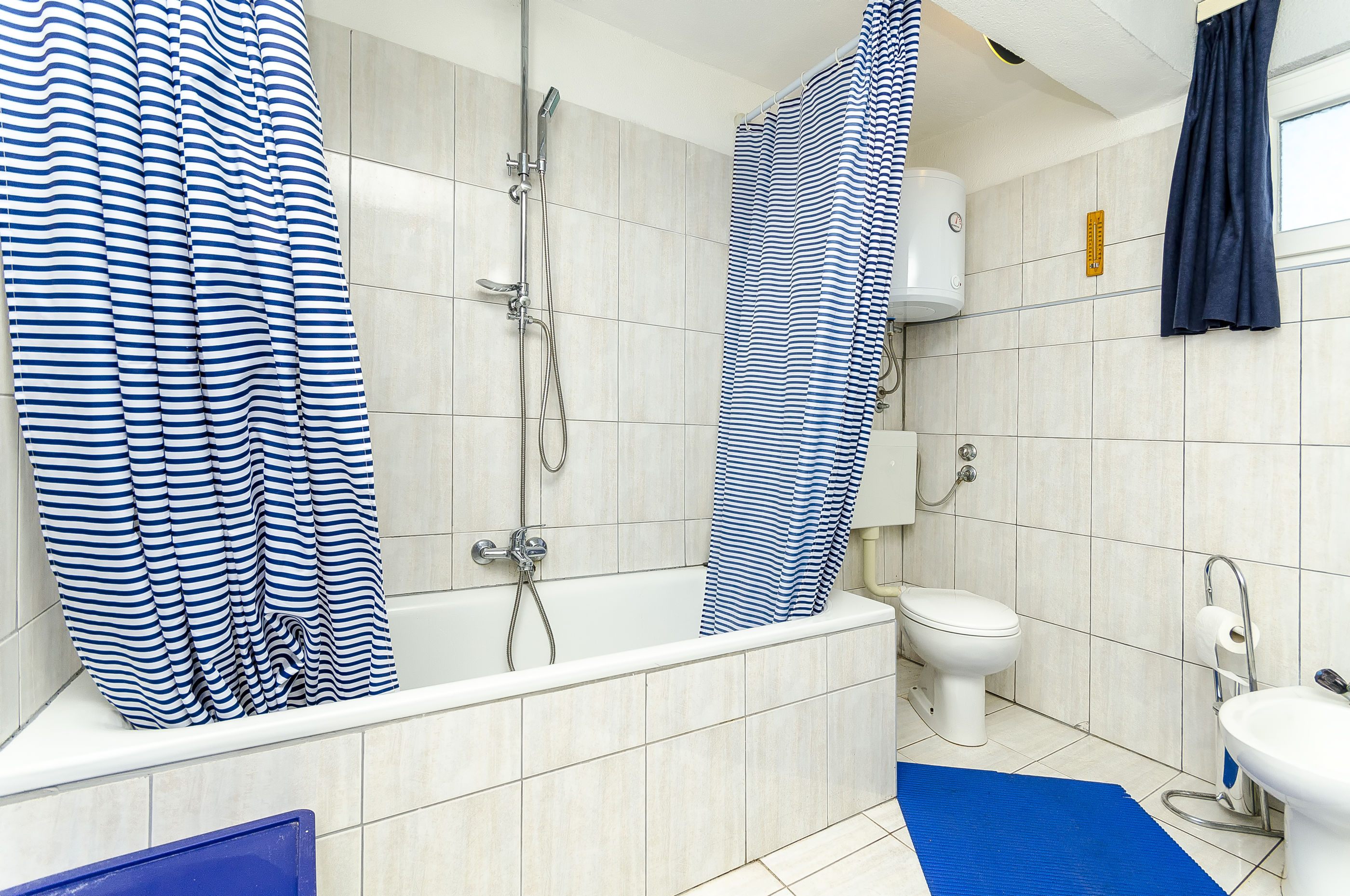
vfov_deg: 77.1
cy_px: 448
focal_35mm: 15
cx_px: 675
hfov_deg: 100.5
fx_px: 562
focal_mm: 10
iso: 200
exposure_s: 1/200
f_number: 8
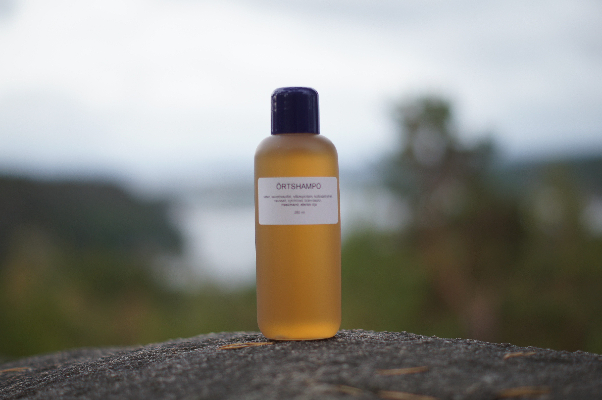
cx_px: 301
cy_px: 200
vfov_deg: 18.1
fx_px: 1253
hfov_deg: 27.0
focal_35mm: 75
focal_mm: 50
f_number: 1.8
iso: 100
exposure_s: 1/1000
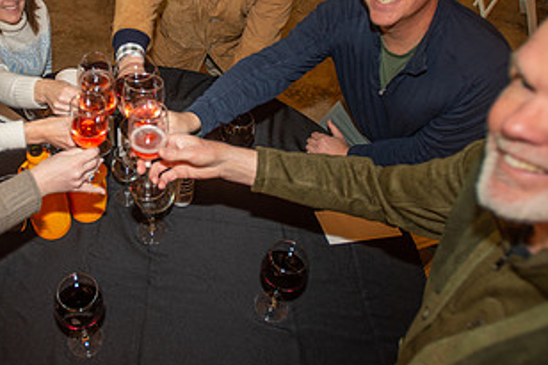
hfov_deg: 56.9
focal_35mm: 32
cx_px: 164
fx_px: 487
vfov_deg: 40.0
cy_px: 94
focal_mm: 17
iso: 400
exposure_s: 1/200
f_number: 2.8
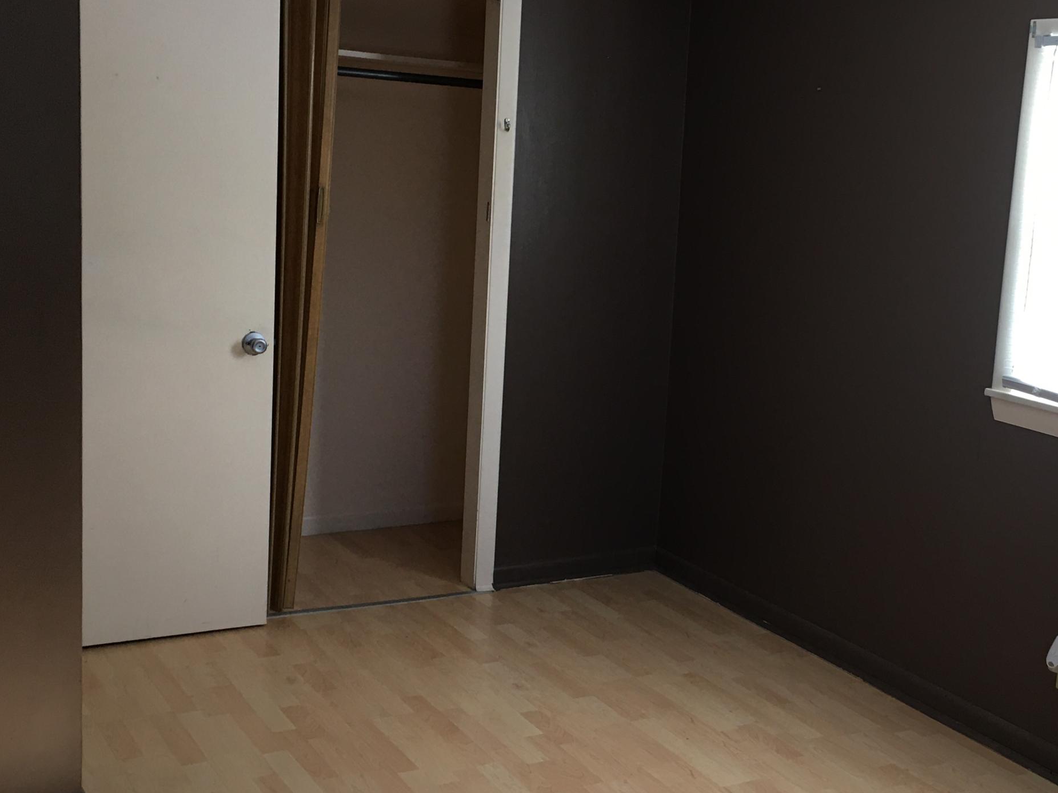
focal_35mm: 47
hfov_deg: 40.2
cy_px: 404
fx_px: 1436
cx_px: 656
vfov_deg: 30.9
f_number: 2.2
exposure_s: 1/40
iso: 25
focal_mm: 4.15
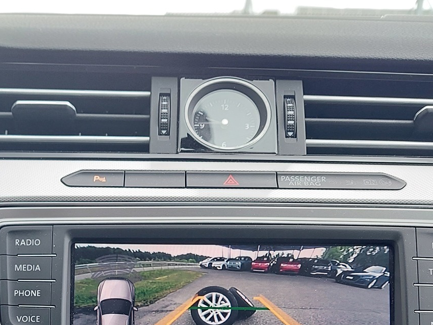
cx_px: 104
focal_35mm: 57
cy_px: 361
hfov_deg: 33.1
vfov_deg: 23.9
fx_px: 713
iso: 80
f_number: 1.8
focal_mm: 5.23
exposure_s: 1/100
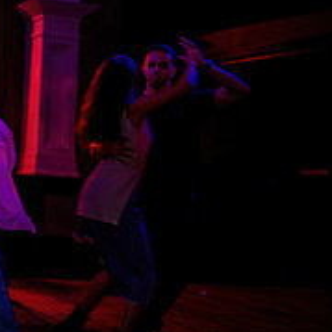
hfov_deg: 20.6
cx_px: -110
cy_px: 67
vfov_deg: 22.5
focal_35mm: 76
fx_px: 825
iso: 1000
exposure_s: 1/60
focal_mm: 24
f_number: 3.2
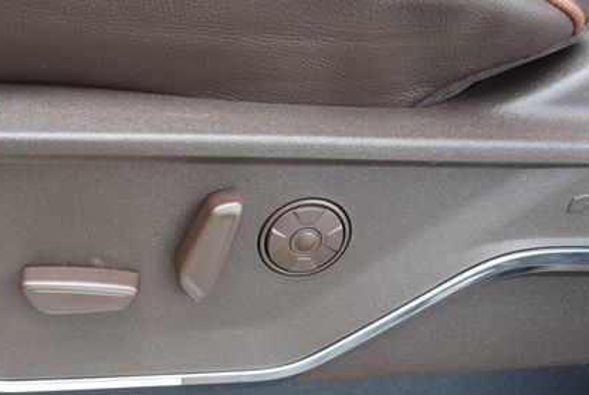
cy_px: 281
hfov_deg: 49.5
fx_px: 606
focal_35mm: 37
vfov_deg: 35.5
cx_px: 141
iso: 160
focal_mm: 16
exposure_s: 1/60
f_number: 4
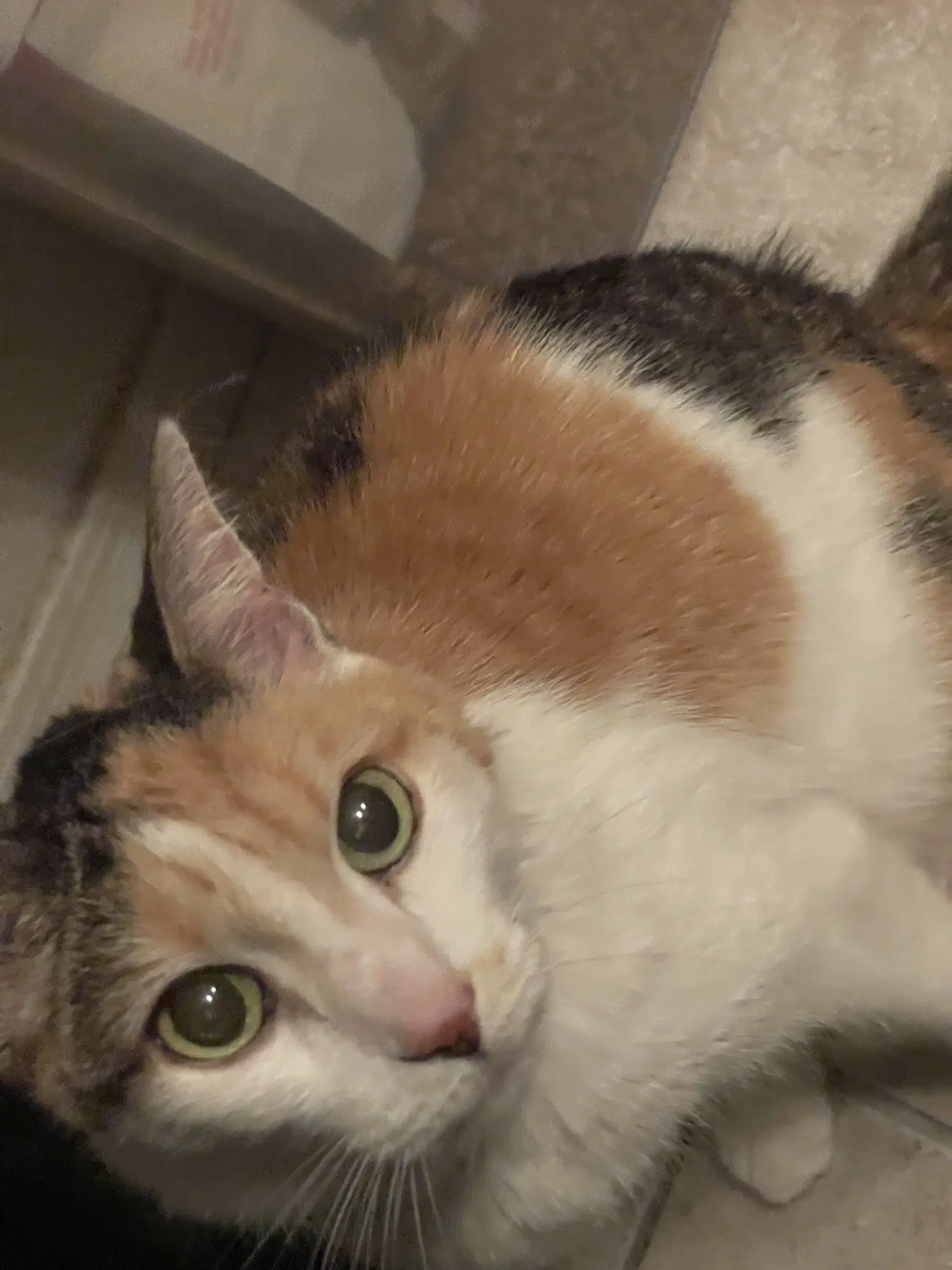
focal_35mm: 64
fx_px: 2347
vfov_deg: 30.3
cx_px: 476
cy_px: 635
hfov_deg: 22.9
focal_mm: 7.5
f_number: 2.2
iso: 1600
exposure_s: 1/30
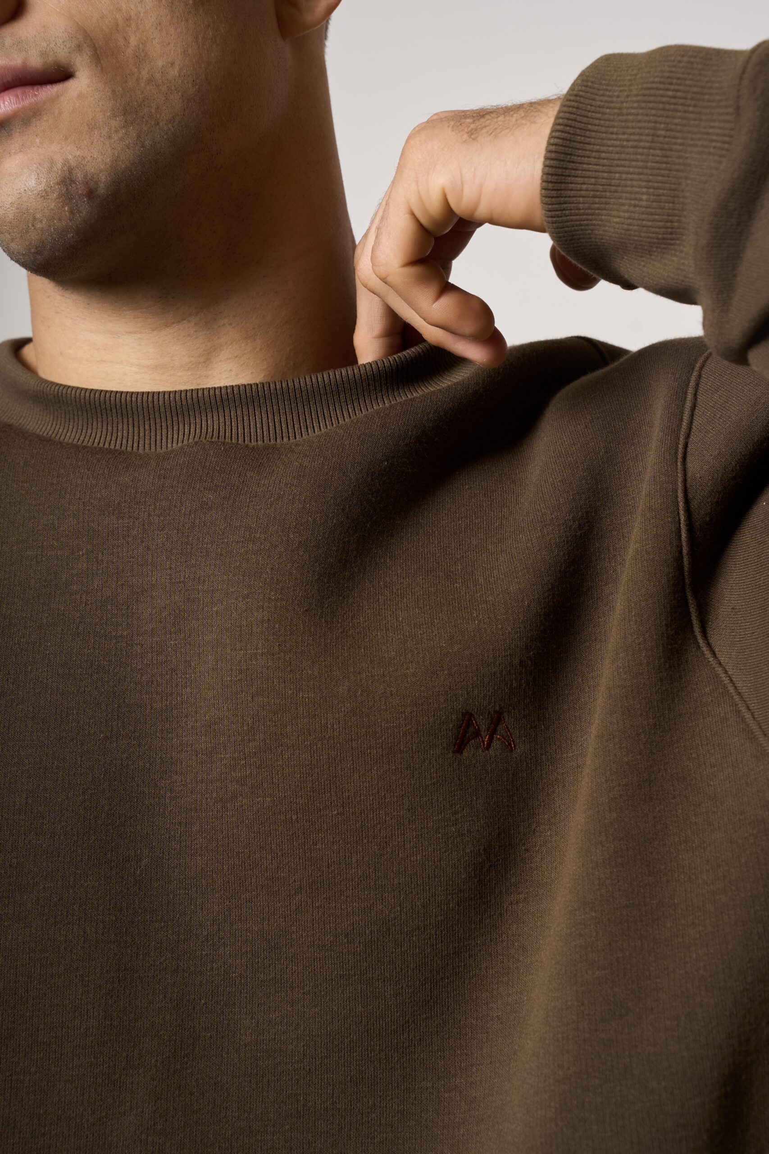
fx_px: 1634
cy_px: 577
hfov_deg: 26.5
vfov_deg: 38.9
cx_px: 384
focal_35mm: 51
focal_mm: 51
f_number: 8
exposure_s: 1/160
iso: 320
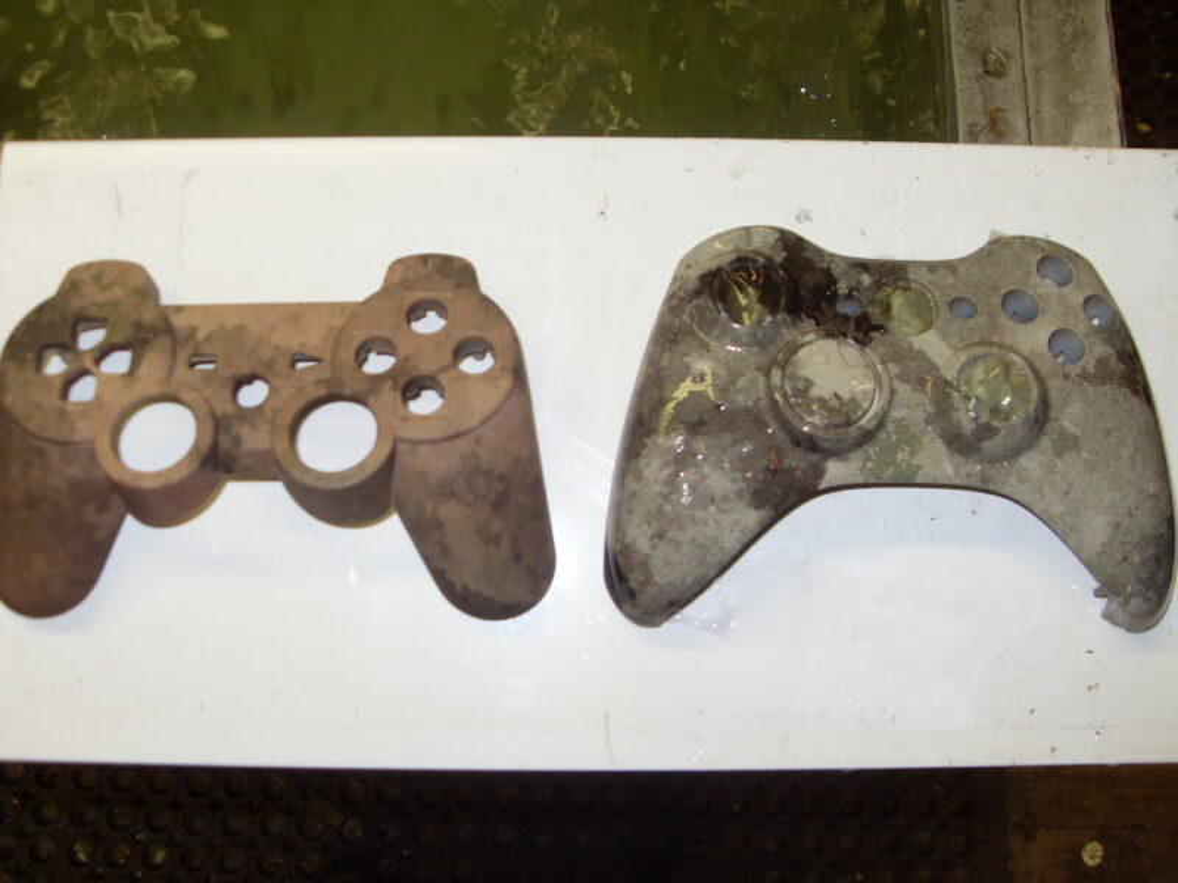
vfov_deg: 40.7
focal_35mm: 35
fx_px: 1191
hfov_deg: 52.6
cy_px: 442
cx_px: 589
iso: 100
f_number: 2.8
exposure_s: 1/45
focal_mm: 6.3
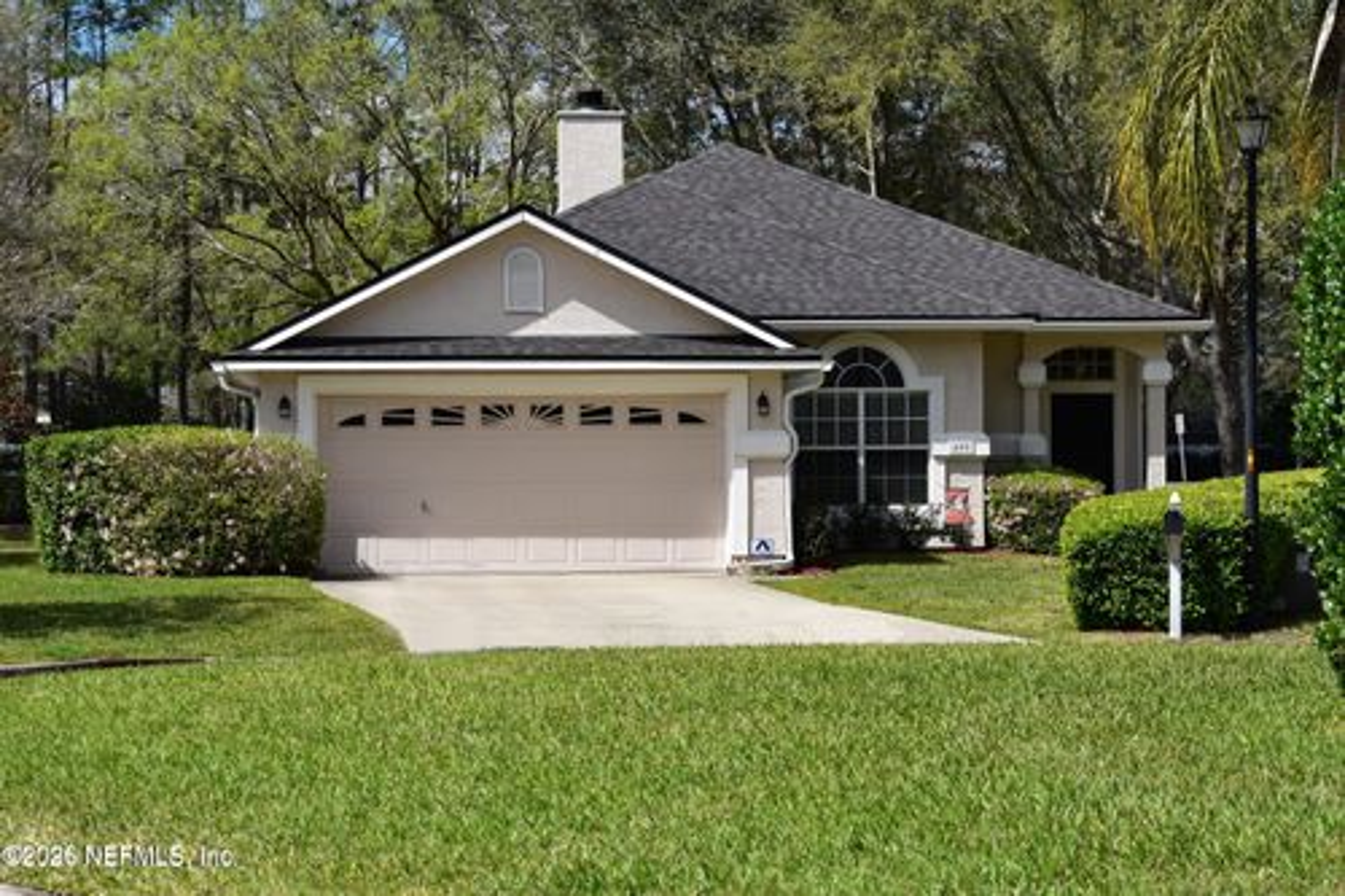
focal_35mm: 93
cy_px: 448
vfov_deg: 14.7
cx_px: 672
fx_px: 3473
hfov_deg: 21.9
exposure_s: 1/500
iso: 250
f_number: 11
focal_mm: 62
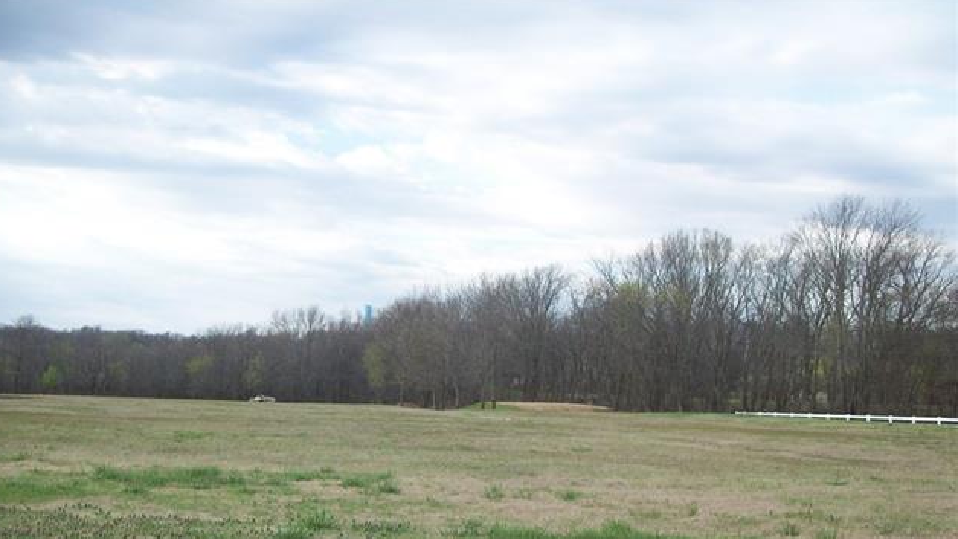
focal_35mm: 40
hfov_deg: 50.5
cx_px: 471
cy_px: 357
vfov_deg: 29.5
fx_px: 1016
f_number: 2.7
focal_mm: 6
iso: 80
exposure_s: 1/400
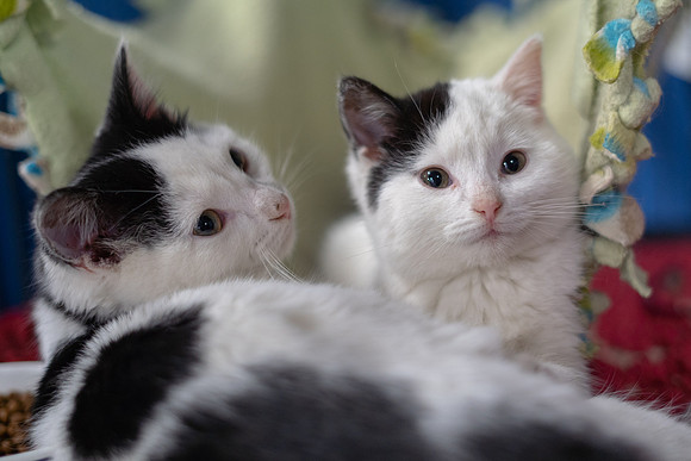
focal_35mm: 58
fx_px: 1109
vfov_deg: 23.5
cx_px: 378
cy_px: 220
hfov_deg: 34.6
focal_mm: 50
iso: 1600
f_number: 2
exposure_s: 1/200
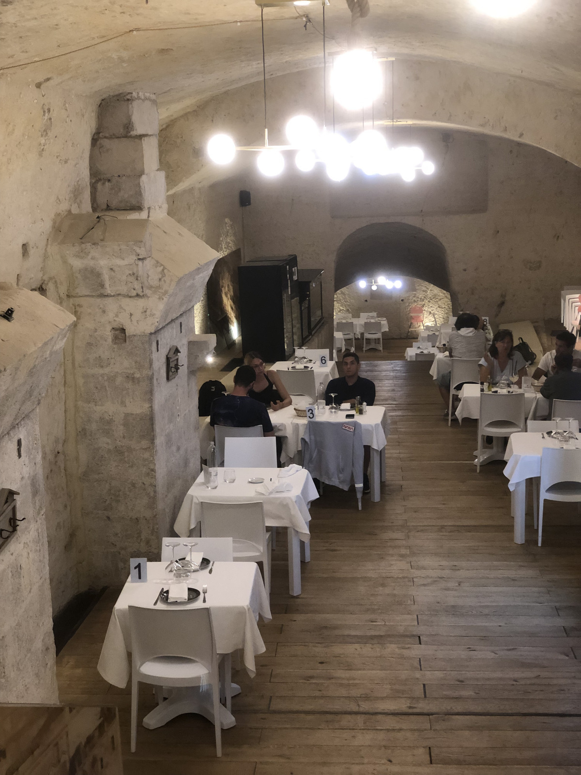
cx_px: 290
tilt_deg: -13.4
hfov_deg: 28.0
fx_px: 1164
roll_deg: +2.5
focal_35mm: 52
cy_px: 388
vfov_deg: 36.8
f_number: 2.4
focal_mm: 6
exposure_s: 1/25
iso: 125
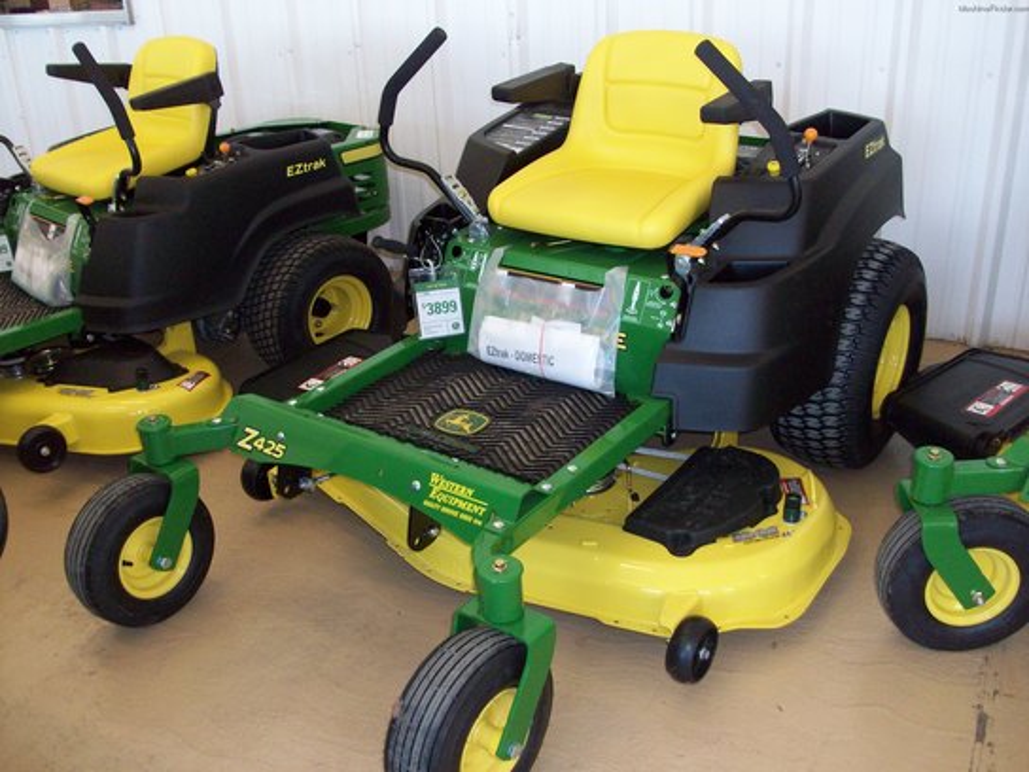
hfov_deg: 54.0
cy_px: 386
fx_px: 1011
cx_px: 514
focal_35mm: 34
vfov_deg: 41.8
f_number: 2.8
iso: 160
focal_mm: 5.7
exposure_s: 1/60
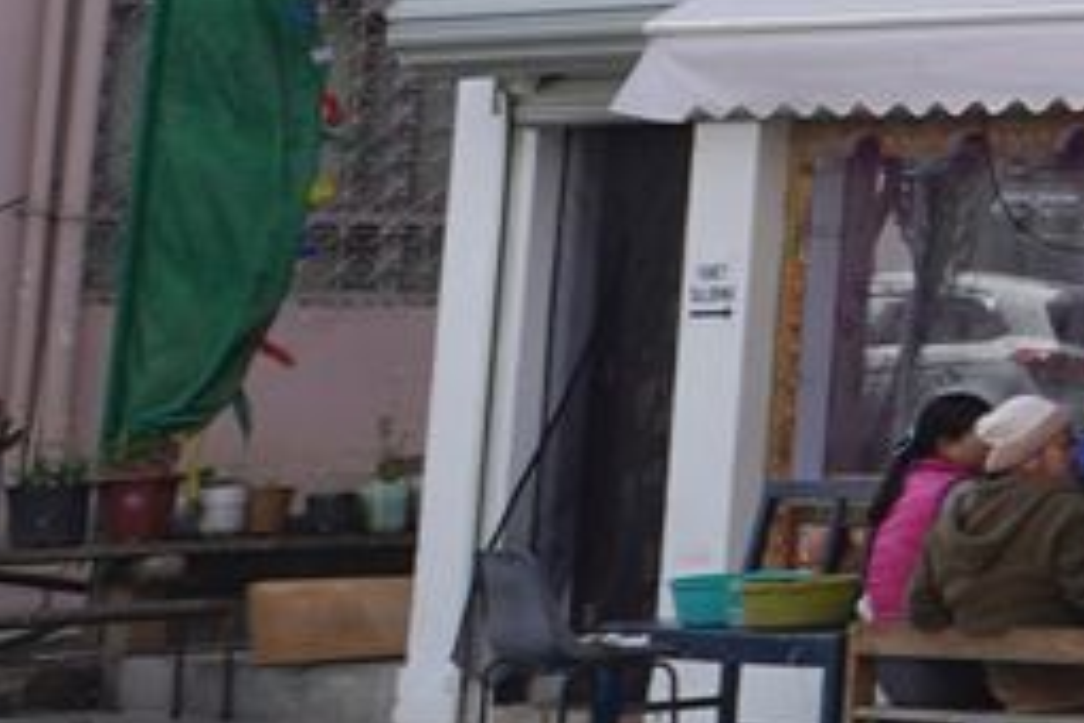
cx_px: 3975
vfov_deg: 7.1
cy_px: -510
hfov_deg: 8.0
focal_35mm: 188
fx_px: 5660
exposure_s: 1/100
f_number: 11
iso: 100
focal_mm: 24
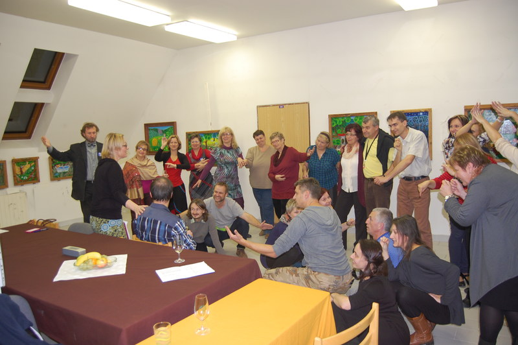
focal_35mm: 27
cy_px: 172
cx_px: 259
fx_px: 388
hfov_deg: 67.4
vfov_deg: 47.9
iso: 400
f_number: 3.5
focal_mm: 18
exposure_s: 1/60
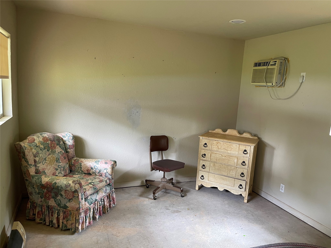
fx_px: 239
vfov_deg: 54.9
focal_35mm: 25
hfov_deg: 69.4
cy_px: 124
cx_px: 166
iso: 160
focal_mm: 5.1
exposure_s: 1/60
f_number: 1.6
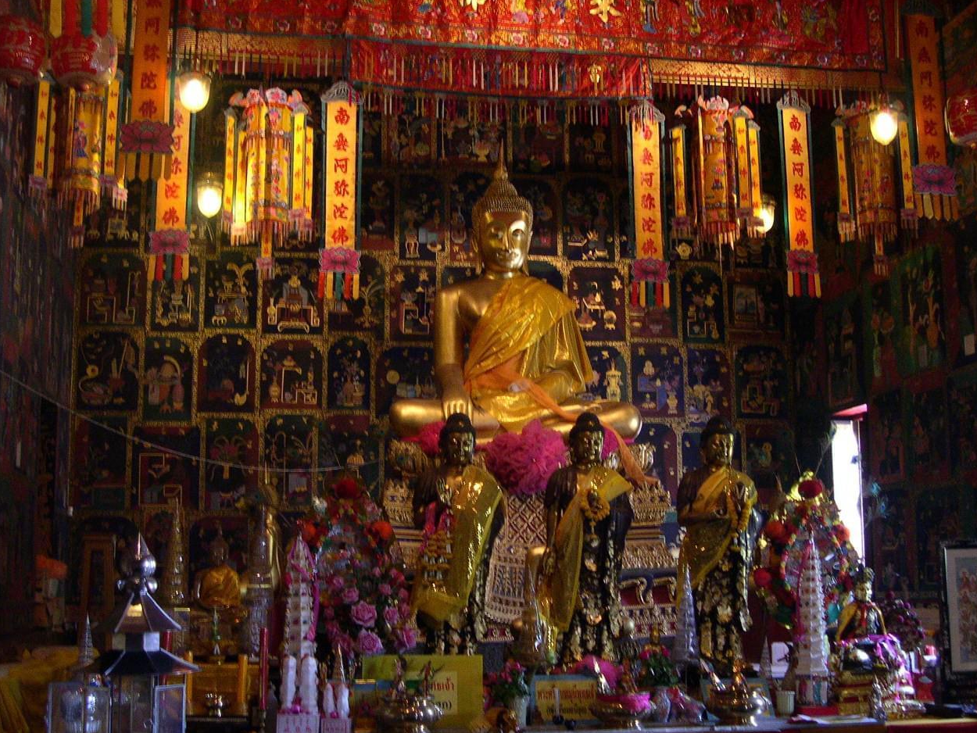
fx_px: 1214
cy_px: 372
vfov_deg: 33.6
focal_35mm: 43
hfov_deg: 43.8
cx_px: 485
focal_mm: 9
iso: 400
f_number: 2.9
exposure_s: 1/15
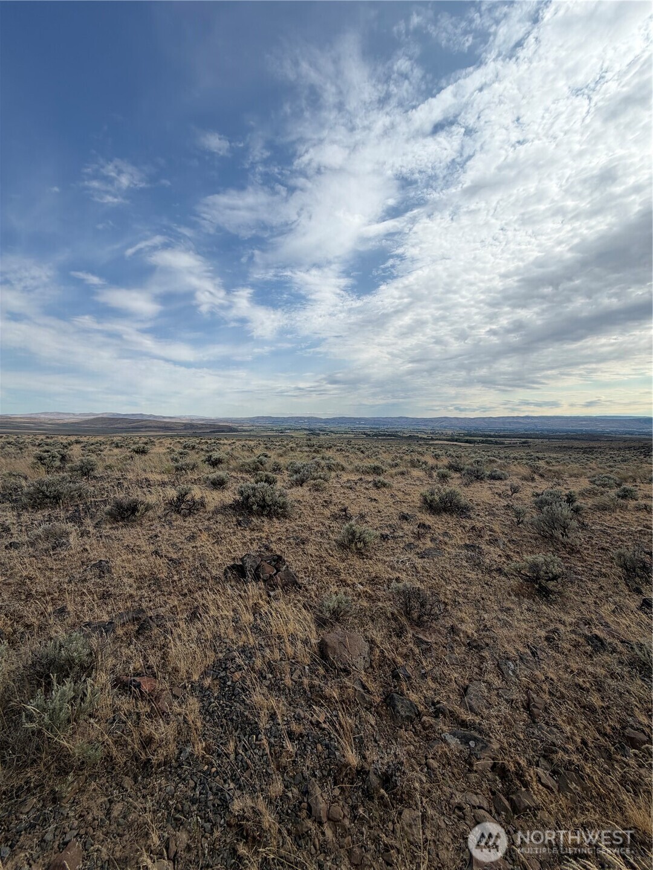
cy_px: 435
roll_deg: -0.7
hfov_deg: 85.7
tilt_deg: -2.6
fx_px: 352
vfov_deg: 102.1
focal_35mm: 14
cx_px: 326
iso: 20
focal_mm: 2.22
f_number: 2.2
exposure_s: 1/1211
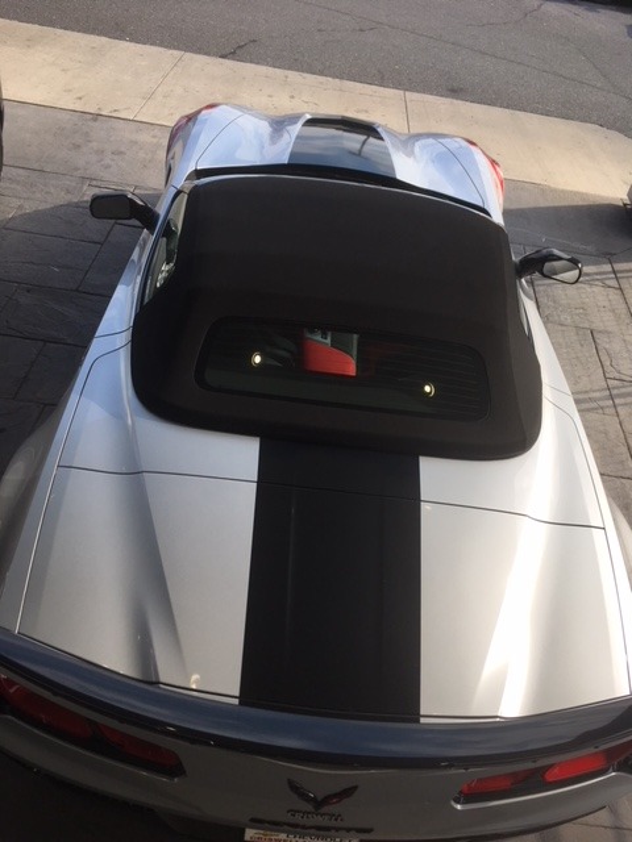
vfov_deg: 61.7
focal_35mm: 29
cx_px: 316
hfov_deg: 48.2
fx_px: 706
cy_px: 421
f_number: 2.2
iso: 25
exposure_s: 1/905
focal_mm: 4.15
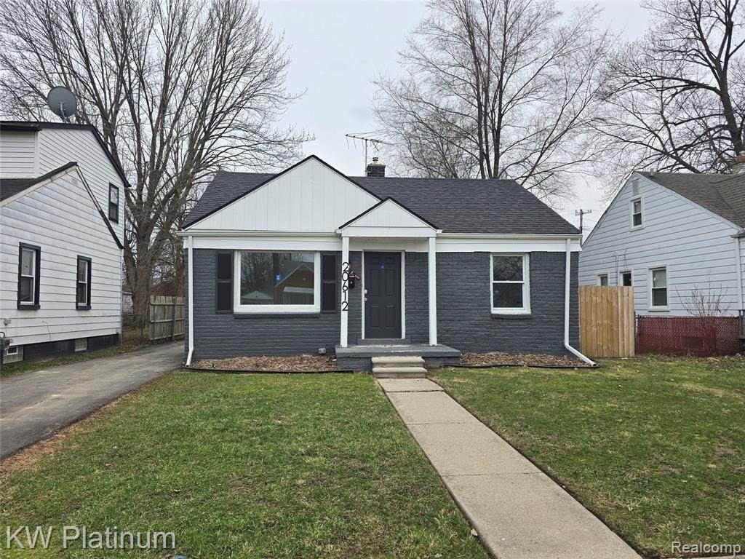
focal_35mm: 23
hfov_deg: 73.9
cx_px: 372
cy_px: 280
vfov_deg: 58.9
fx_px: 495
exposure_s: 1/206
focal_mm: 6.3
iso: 12
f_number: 1.7
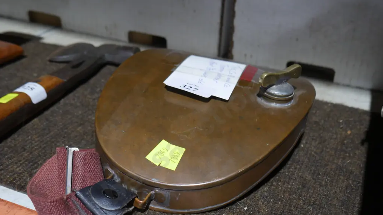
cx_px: 192
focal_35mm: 44
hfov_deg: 46.4
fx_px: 447
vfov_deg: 27.0
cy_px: 136
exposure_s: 1/60
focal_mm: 20
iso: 640
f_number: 4.5
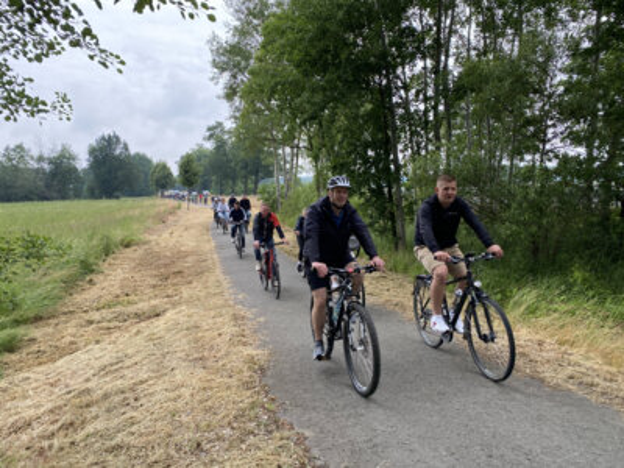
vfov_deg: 53.1
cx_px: 312
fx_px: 469
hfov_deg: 67.3
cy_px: 234
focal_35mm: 26
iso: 32
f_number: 1.8
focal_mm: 4.2
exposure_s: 1/497
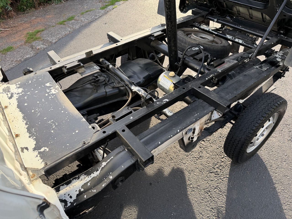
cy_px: 110
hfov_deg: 71.6
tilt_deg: -45.6
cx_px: 146
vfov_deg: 56.8
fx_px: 202
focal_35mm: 24
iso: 100
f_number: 1.78
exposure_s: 1/598
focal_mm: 6.76
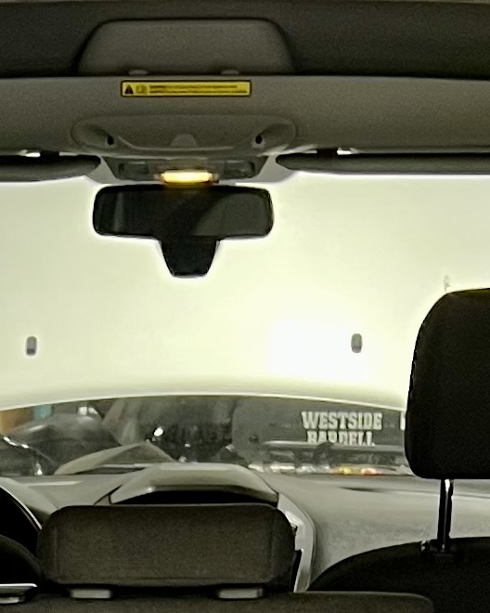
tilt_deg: -20.9
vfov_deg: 11.0
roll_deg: +1.6
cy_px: 1333
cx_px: 50
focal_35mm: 155
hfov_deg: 9.9
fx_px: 2810
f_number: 1.5
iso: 125
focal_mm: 5.7
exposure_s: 1/82
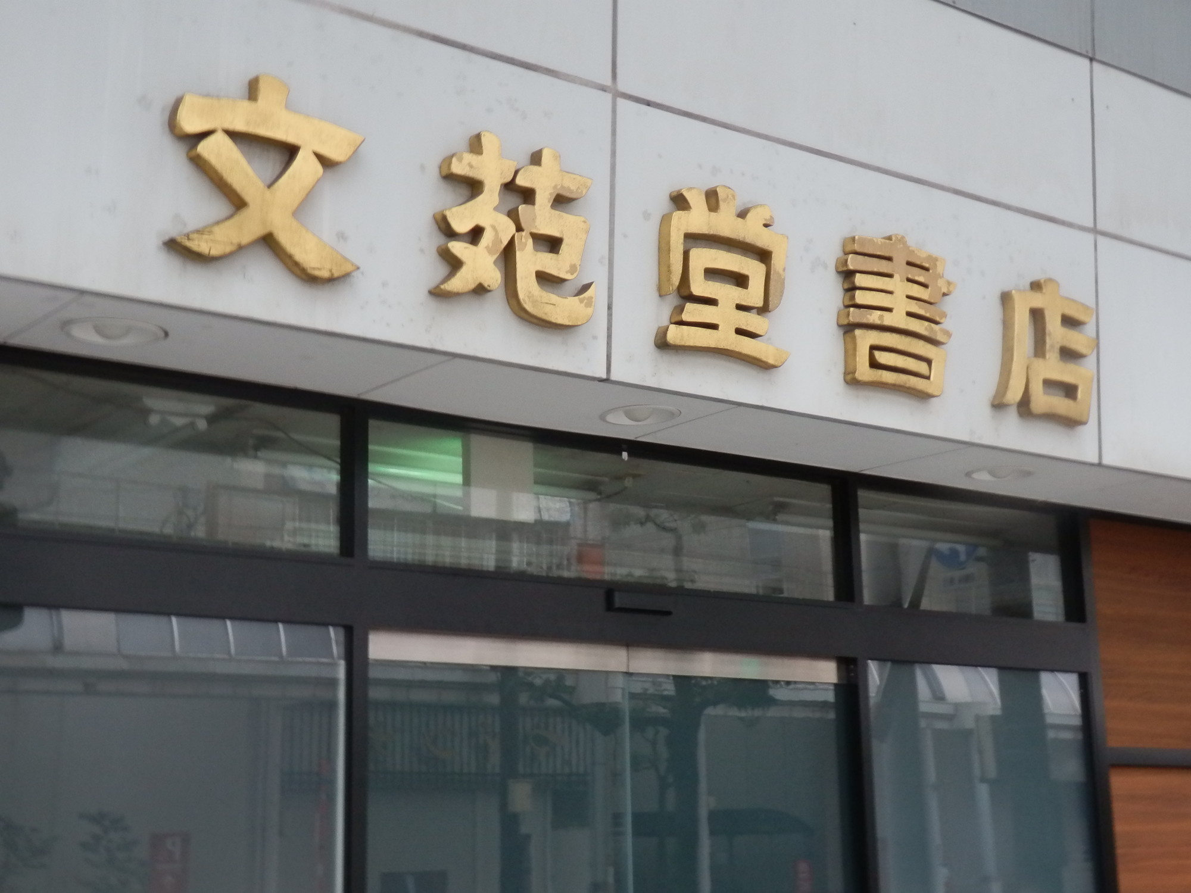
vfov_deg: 29.7
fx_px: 1686
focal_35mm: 49
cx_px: 596
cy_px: 446
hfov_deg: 38.9
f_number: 4
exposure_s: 1/13
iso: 400
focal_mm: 8.9
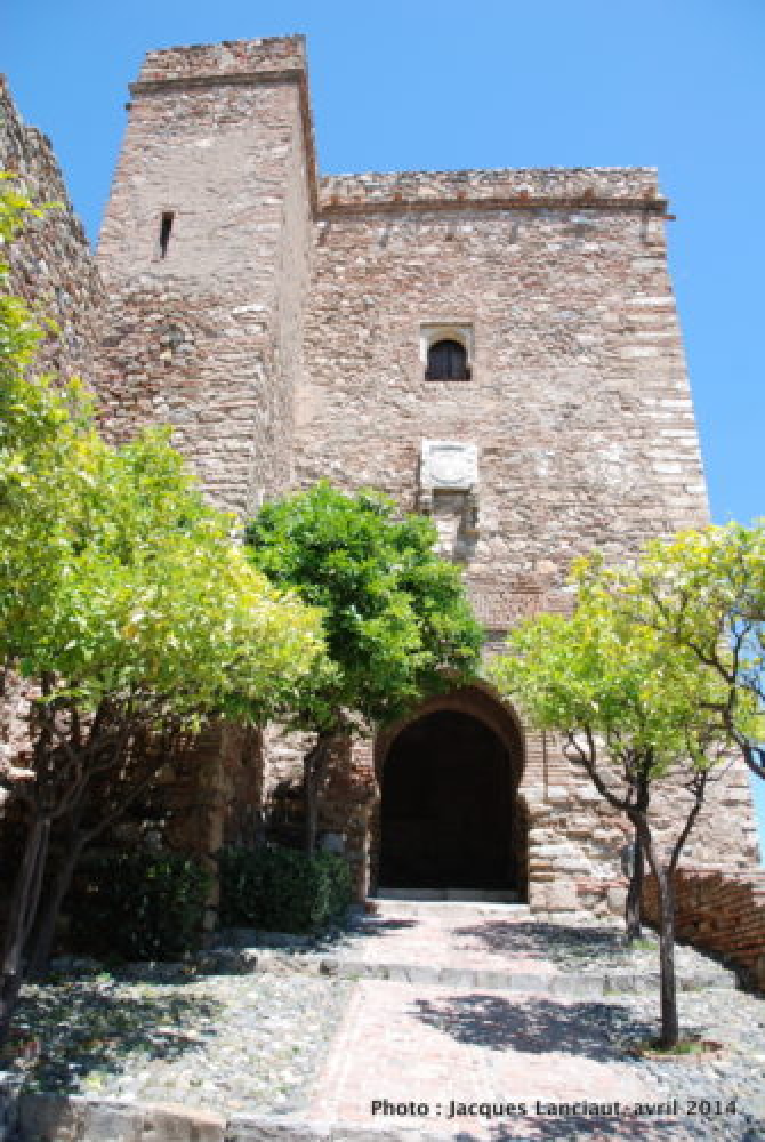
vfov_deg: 67.3
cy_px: 571
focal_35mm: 27
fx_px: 858
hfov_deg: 48.1
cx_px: 382
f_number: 6.3
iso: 100
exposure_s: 1/160
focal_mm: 18
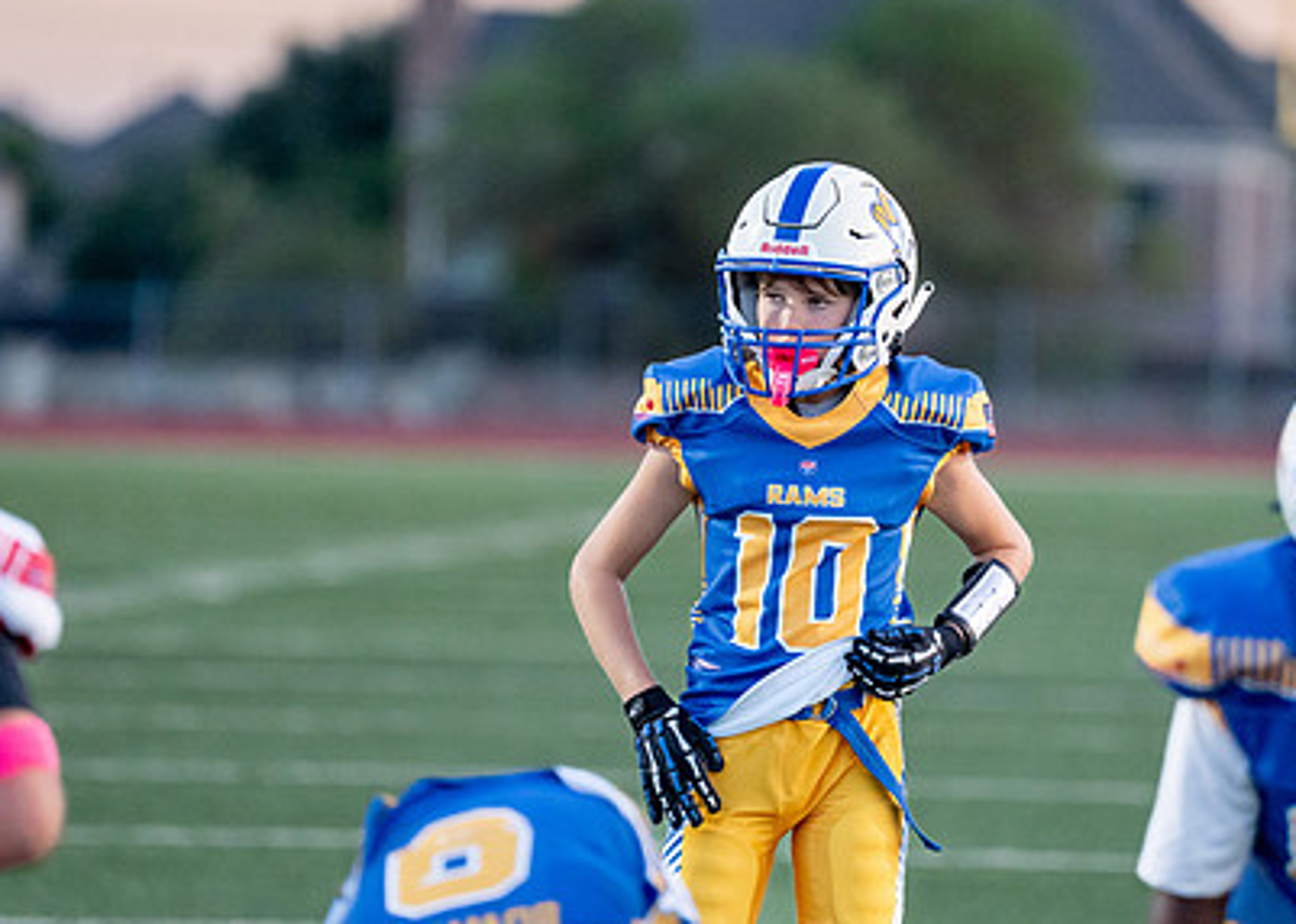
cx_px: 775
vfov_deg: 3.9
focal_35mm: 370
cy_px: 398
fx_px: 13612
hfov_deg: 5.5
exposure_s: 1/1250
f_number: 2.8
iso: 2000
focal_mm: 200
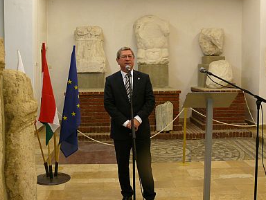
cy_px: 96
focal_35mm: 41
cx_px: 127
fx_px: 315
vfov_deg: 35.2
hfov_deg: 45.7
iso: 200
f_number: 2.8
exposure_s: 1/20
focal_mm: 7.4
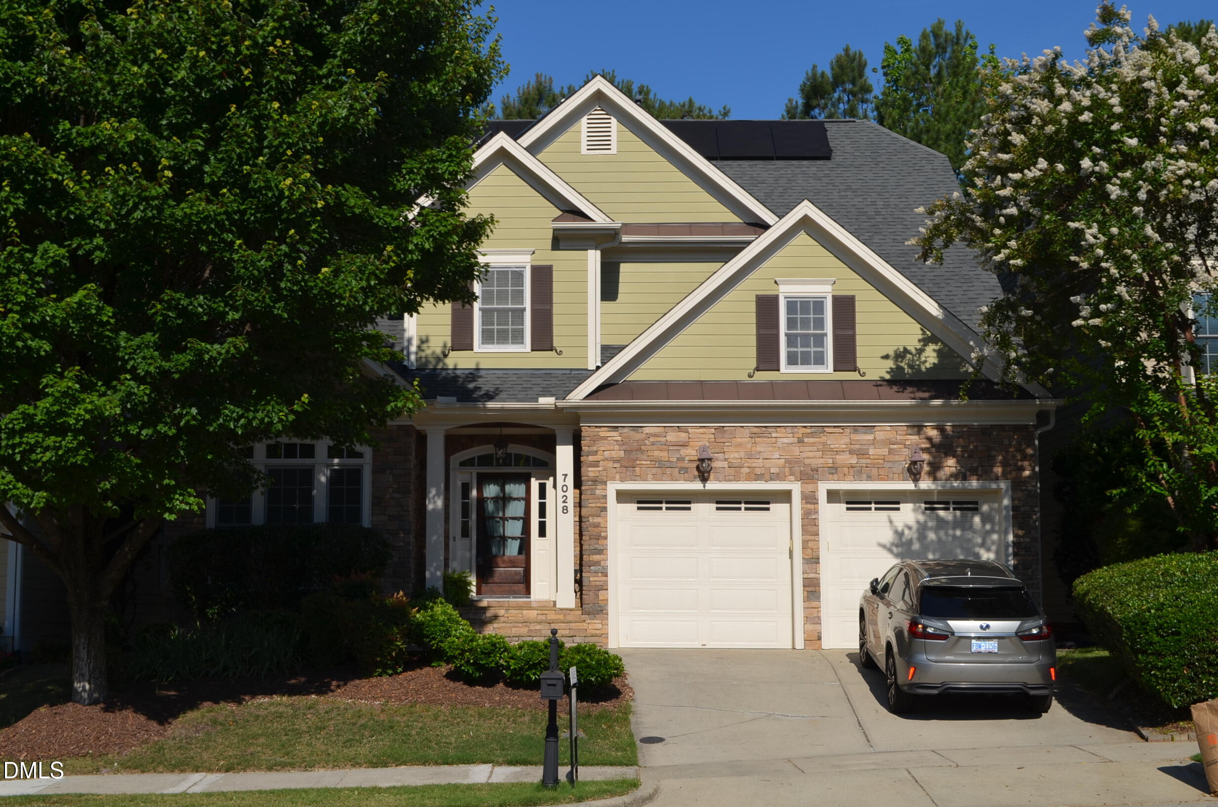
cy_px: 404
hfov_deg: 41.2
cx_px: 609
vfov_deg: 28.0
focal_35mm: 48
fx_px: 1621
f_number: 11
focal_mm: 32
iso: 100
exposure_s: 1/200
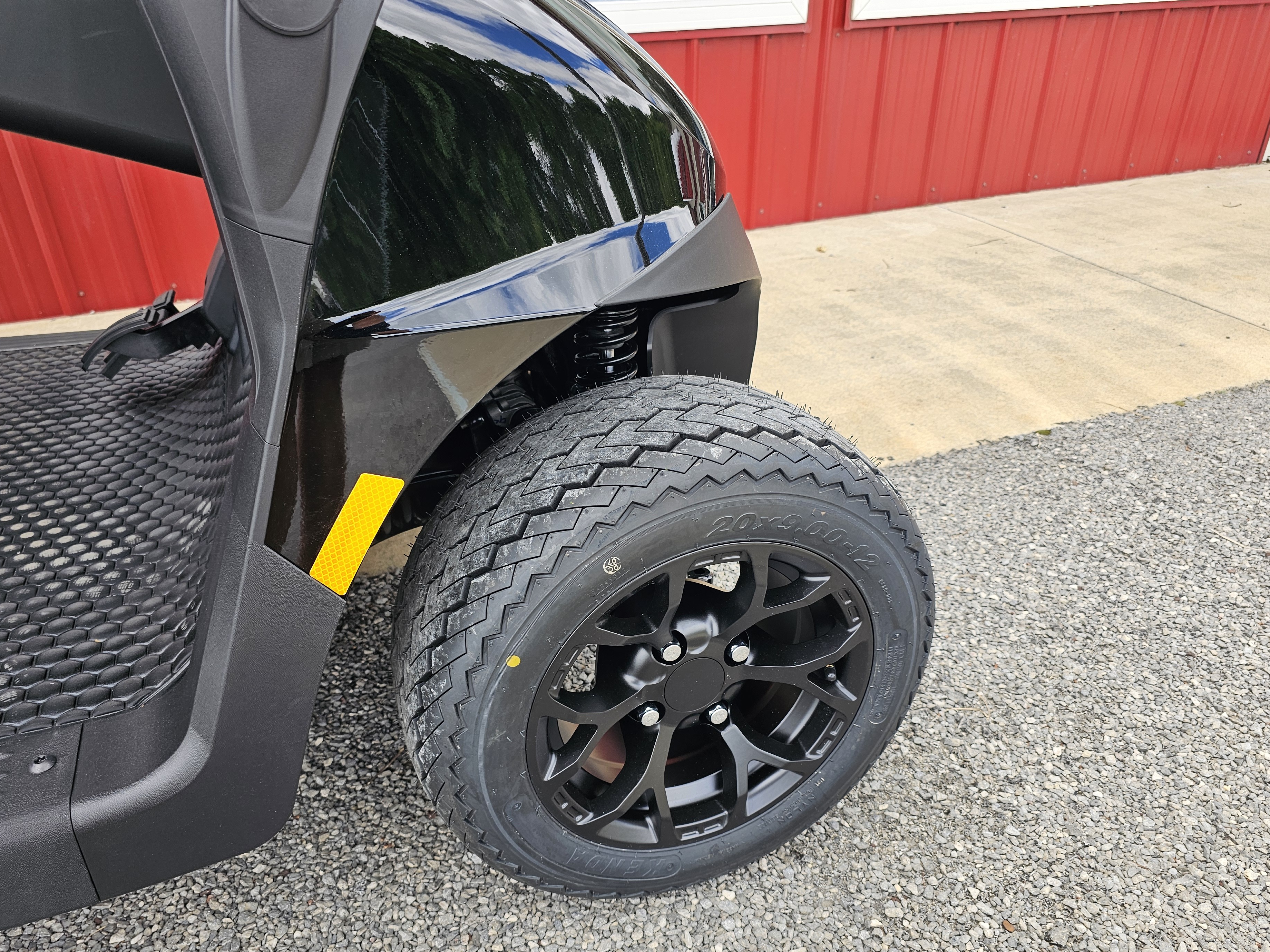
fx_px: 917
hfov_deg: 69.4
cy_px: 517
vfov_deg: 54.8
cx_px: 619
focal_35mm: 25
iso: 16
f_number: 1.7
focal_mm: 6.3
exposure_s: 1/120
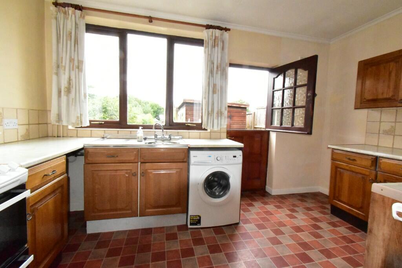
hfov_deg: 100.4
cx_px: 201
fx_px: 168
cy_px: 134
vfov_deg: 77.3
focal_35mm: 15
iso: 12800
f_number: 18
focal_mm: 10
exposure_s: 1/200
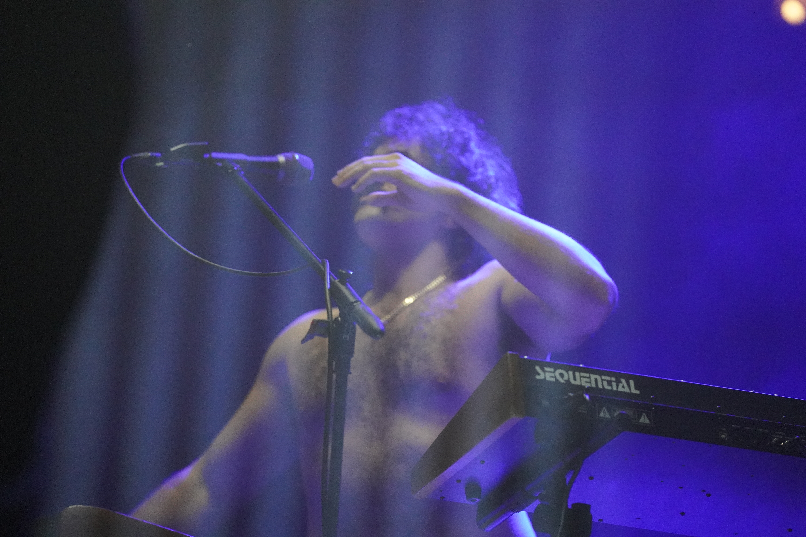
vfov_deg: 6.9
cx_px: 403
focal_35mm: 200
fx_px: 4477
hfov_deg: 10.3
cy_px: 268
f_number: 2.8
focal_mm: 200
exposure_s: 1/250
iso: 12800
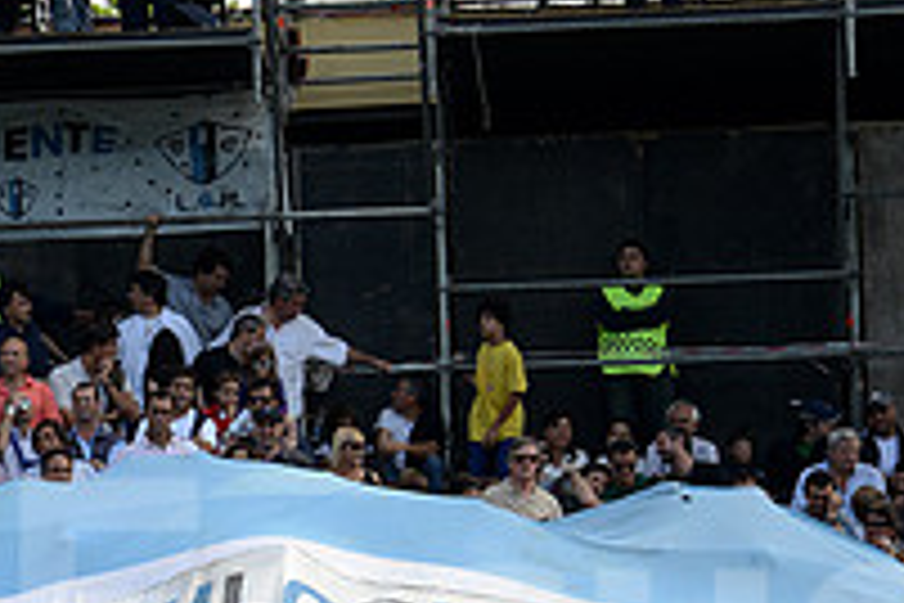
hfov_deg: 8.3
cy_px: 614
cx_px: -175
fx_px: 6152
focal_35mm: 245
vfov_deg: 5.6
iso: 250
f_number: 4.5
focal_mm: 85
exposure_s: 1/800
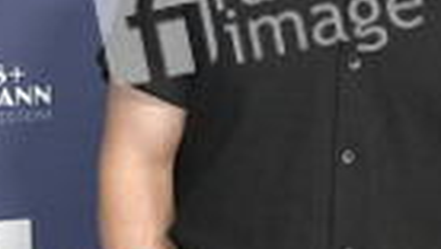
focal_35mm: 158
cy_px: 169
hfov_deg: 13.5
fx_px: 1850
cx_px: 352
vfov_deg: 7.7
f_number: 6.3
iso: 2000
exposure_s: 1/250
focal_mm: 52
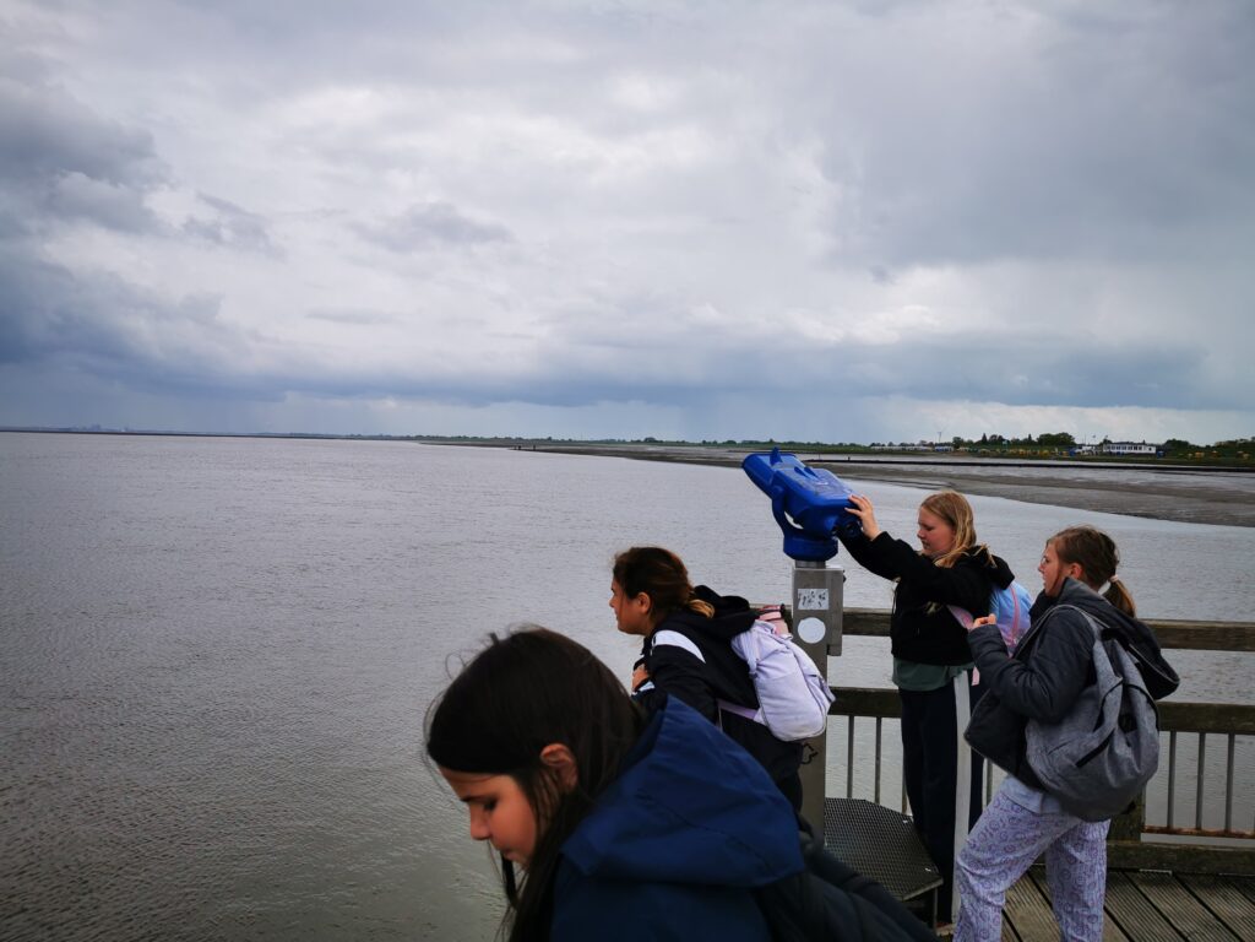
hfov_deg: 65.3
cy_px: 471
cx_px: 628
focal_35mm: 27
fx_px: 979
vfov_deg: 51.4
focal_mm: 5.56
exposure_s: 1/3559
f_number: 1.6
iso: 50
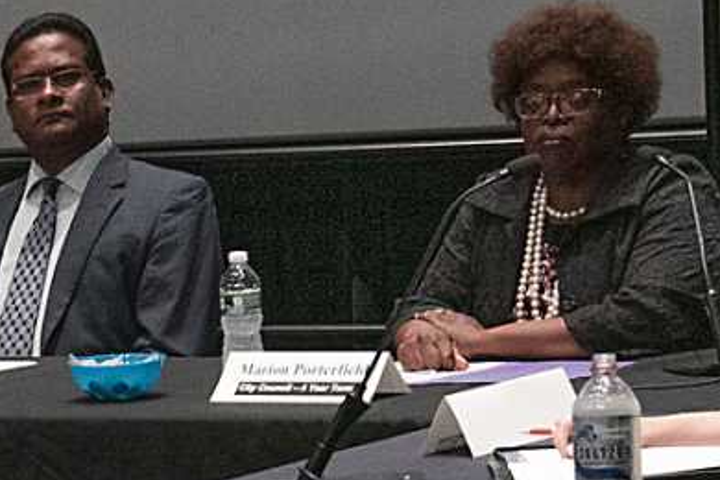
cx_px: -637
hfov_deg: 9.3
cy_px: 695
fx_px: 4200
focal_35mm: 210
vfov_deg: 6.5
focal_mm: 40
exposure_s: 1/80
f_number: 7.1
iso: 6400
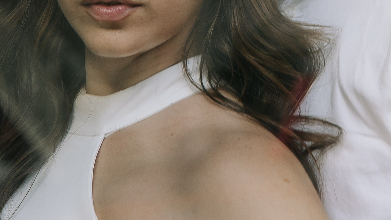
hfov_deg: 19.3
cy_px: -85
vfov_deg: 10.6
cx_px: 243
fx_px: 1151
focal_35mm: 111
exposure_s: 1/200
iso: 160
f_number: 2.5
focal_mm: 30
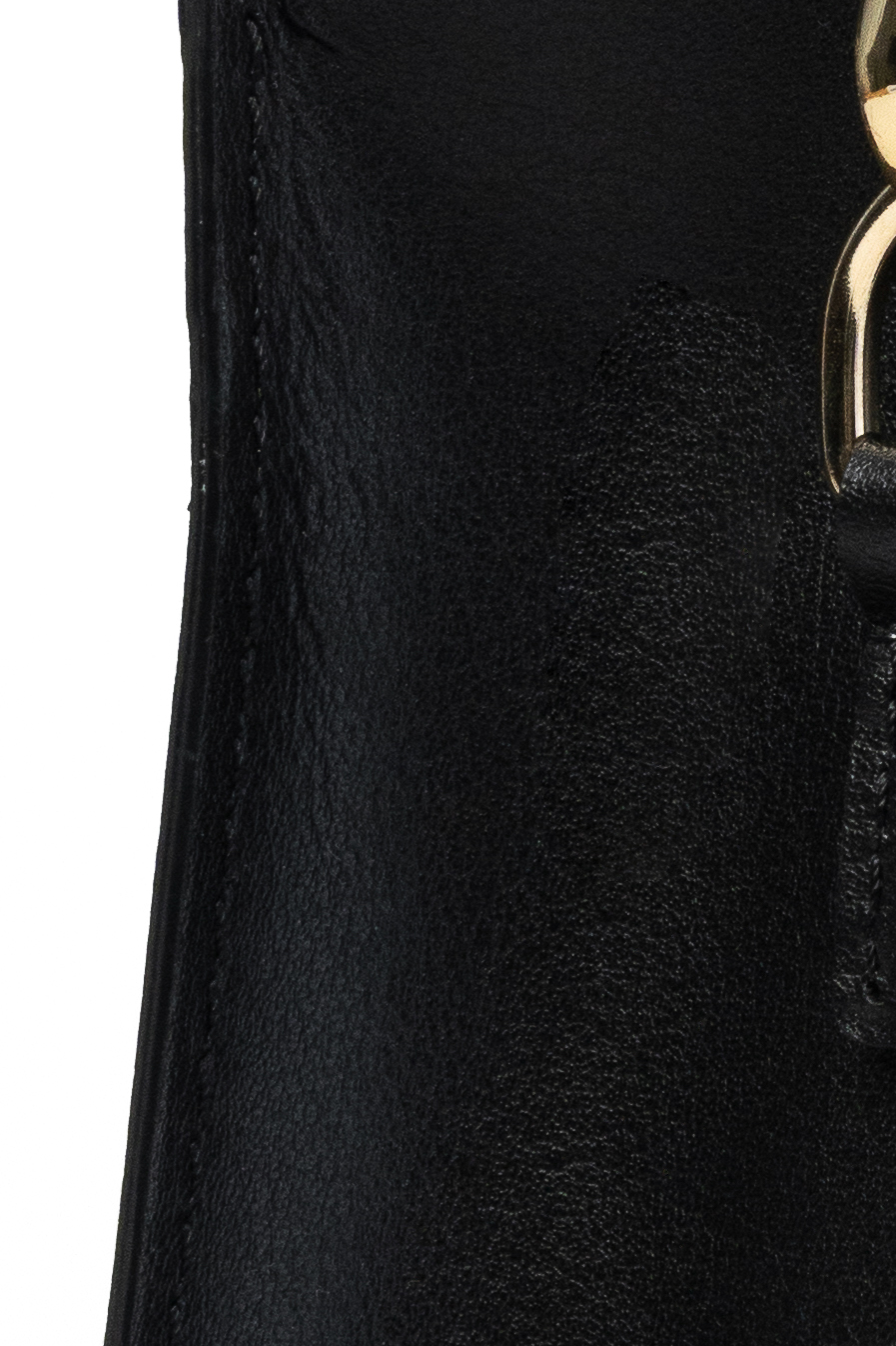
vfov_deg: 6.0
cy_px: -197
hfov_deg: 4.0
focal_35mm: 340
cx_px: 1806
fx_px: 12711
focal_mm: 48.2
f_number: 13
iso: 640
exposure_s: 1/250
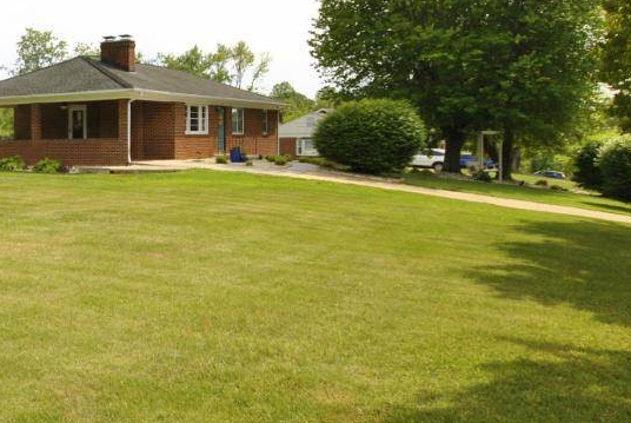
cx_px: -24
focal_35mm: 42
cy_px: 172
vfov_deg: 31.9
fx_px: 737
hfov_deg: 39.8
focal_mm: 10
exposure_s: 1/200
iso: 100
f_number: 7.1
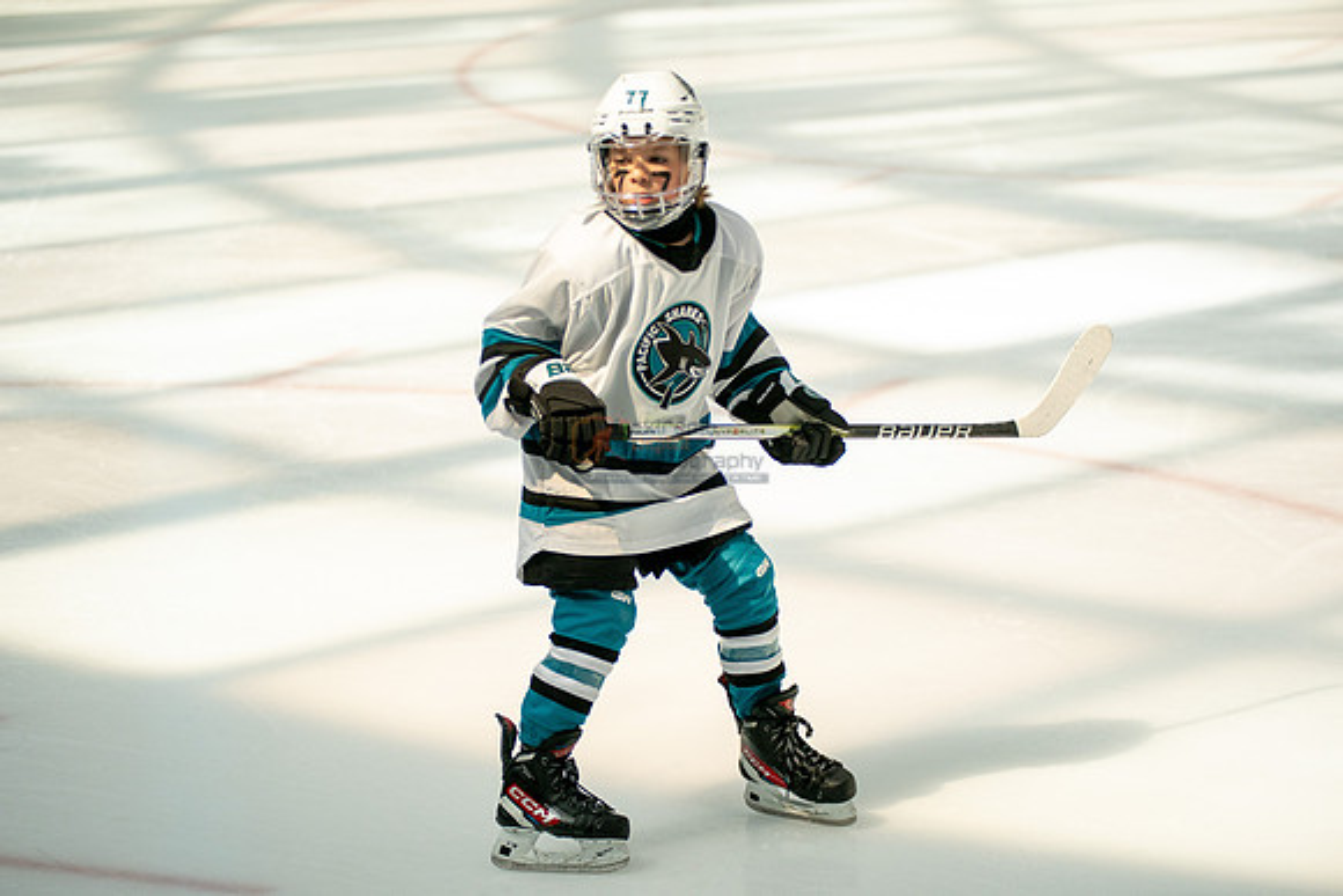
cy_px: 448
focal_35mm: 120
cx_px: 672
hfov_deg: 17.1
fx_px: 4478
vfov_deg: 11.4
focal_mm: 120
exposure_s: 1/5000
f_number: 3.2
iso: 1600
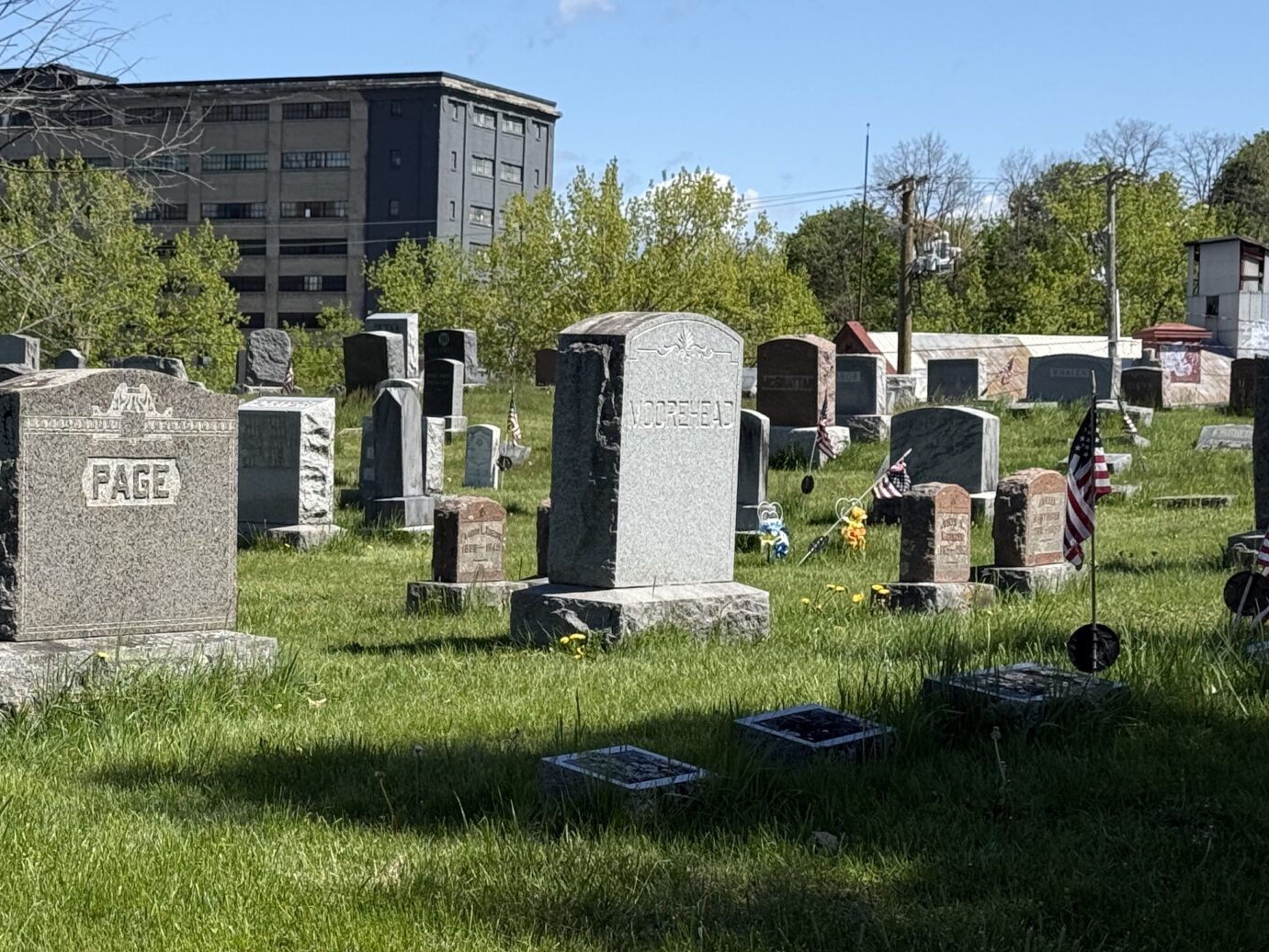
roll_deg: -0.4
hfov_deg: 21.6
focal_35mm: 89
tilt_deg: -1.7
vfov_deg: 16.6
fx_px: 3263
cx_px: 153
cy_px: 559
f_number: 1.78
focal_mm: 6.76
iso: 64
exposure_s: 1/4098
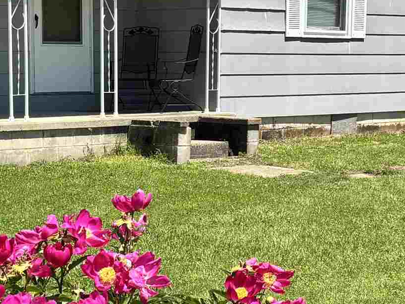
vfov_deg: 15.1
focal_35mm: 98
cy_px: 186
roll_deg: -0.4
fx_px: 1146
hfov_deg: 20.0
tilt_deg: -6.4
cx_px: 143
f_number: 1.6
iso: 50
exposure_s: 1/2024
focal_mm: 5.96
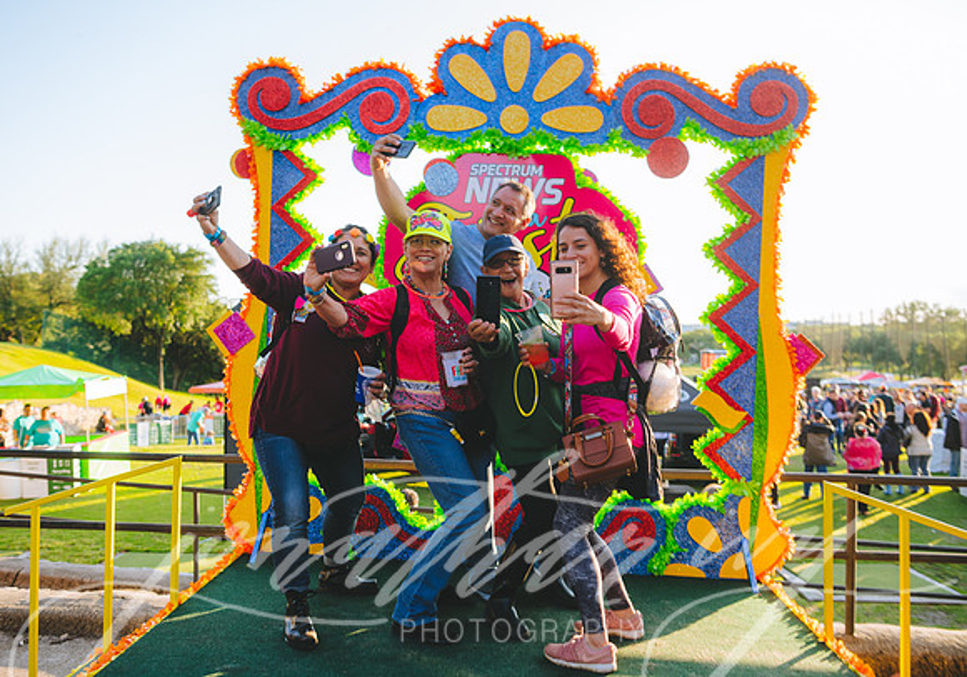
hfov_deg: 54.5
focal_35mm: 34
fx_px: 938
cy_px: 339
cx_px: 438
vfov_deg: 39.7
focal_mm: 31
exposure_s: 1/160
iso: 100
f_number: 3.5
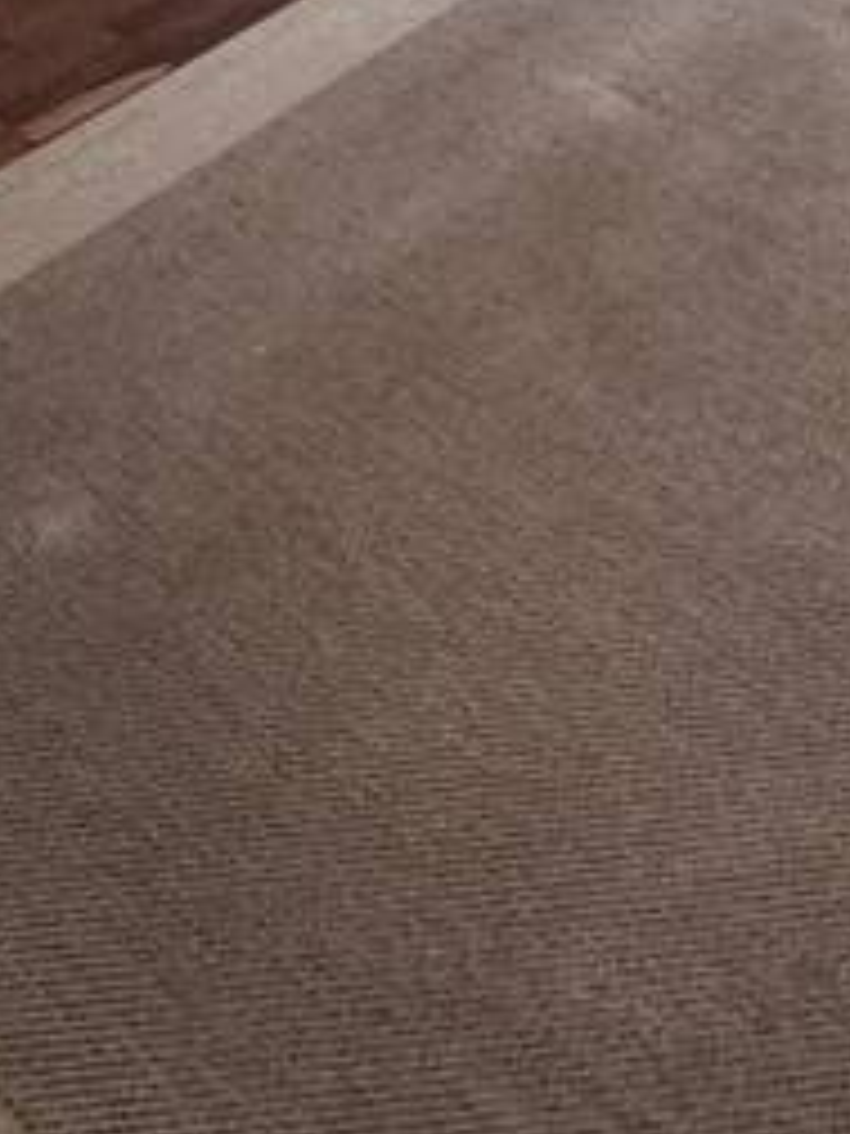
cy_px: -716
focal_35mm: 60
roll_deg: +0.0
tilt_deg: -11.1
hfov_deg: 24.0
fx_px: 1964
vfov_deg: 23.3
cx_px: 684
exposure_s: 1/60
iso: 500
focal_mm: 2.22
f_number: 2.2
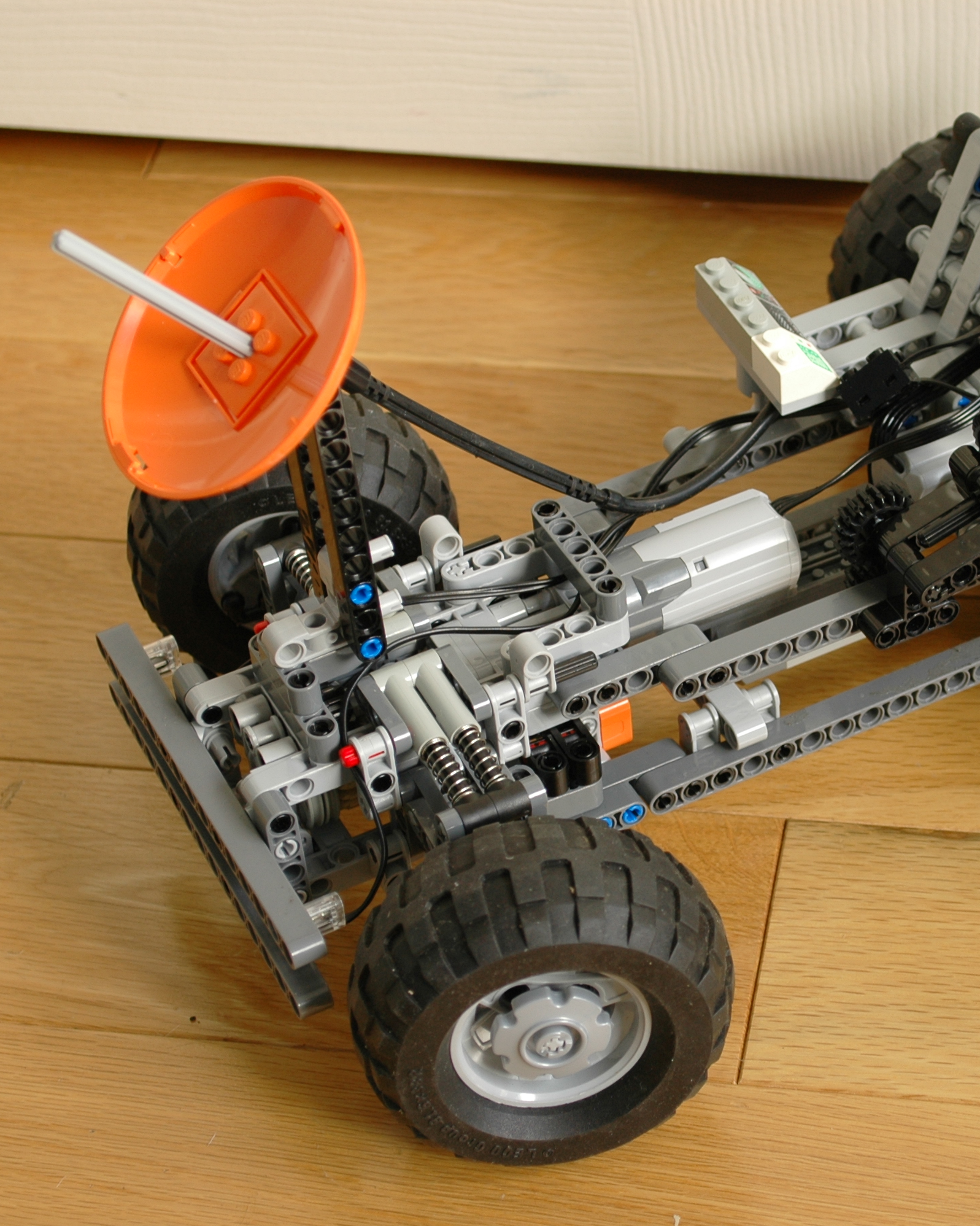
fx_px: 3227
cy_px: 613
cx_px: 779
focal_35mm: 89
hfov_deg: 17.1
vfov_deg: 21.5
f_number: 6.3
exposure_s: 1/10
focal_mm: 42
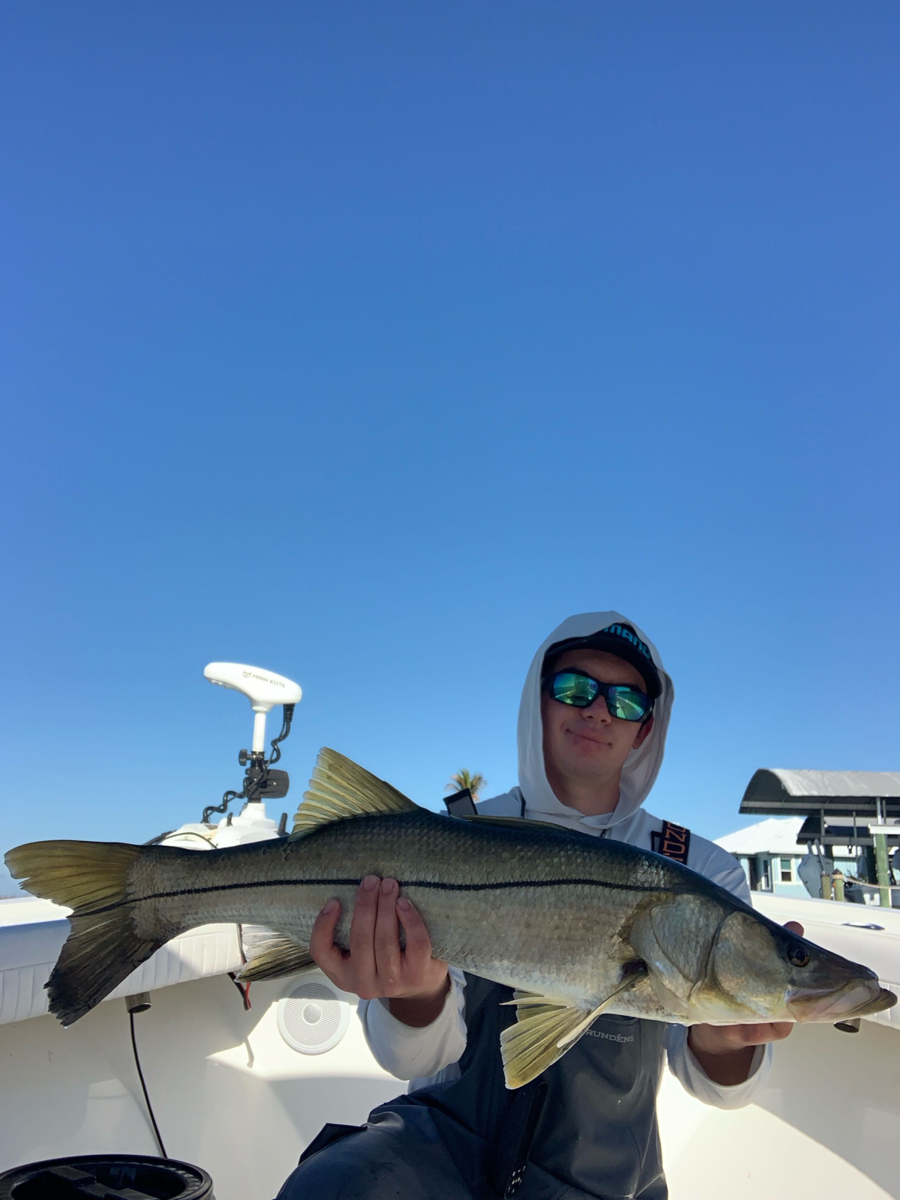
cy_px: 600
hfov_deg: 44.2
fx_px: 1109
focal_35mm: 32
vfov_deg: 56.8
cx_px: 450
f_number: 2.2
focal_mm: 2.87
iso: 16
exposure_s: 1/901
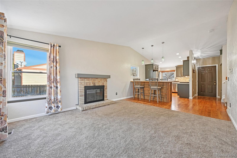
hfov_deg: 104.3
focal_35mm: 14
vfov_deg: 81.2
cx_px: 118
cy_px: 79
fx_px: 92
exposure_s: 1/15
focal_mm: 14
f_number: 8
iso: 400
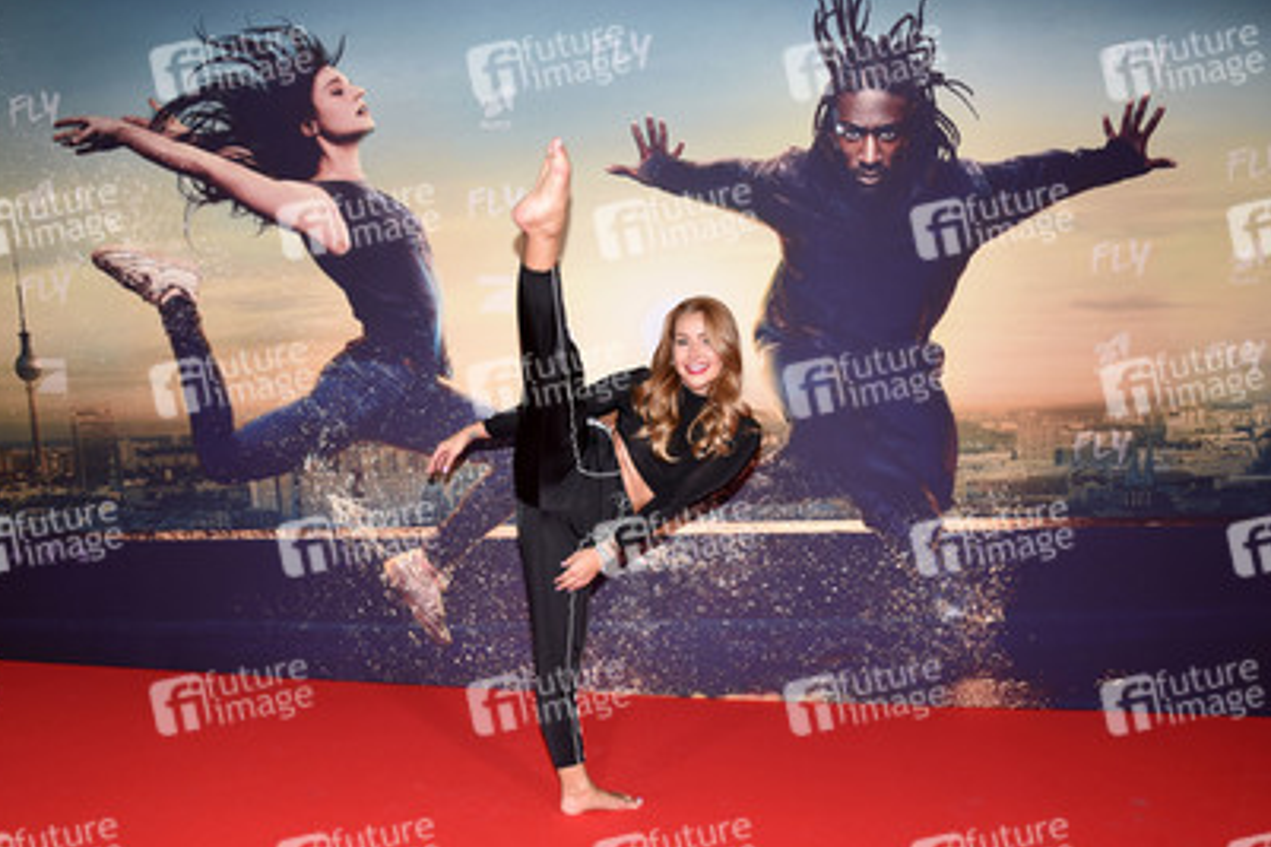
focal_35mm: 27
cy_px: 460
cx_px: 591
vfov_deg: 47.8
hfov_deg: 67.3
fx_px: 953
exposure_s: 1/125
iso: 1000
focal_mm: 24
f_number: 6.3
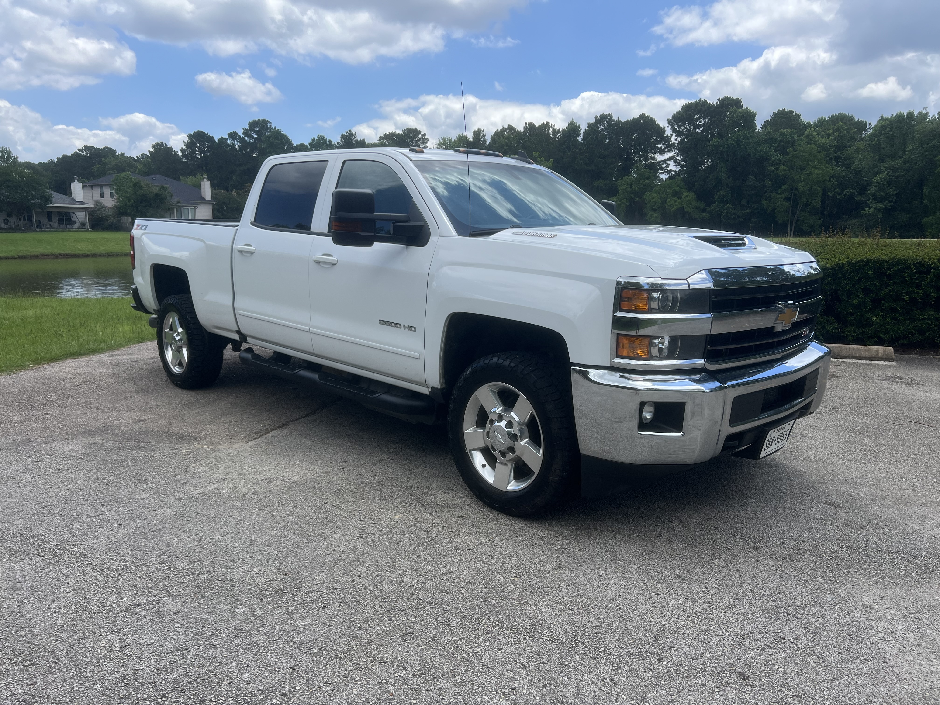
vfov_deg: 53.1
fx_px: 706
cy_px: 352
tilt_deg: -11.5
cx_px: 470
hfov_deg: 67.3
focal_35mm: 26
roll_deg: -0.9
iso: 50
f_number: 1.5
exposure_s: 1/3257
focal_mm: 5.7
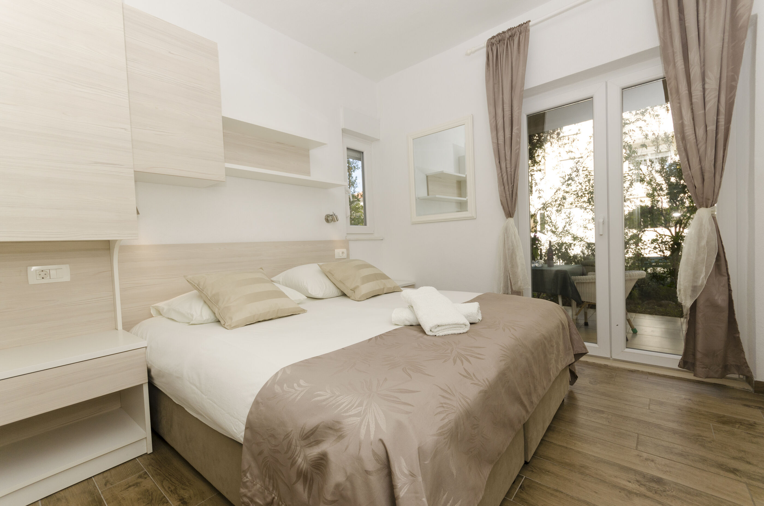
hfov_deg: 100.5
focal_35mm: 15
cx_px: 382
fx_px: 318
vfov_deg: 77.1
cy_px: 253
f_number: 8
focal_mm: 10
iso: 250
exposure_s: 1/200
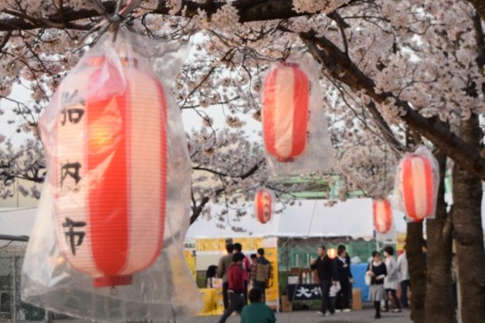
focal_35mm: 109
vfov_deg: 12.4
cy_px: 19
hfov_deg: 18.7
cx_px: 304
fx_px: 1468
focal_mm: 38
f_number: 4.8
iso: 400
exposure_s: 1/80
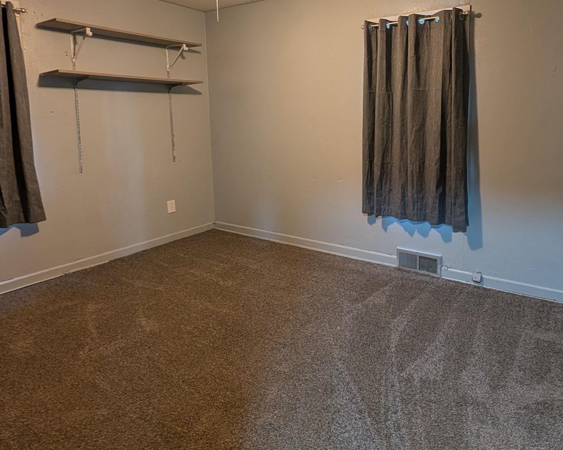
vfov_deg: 63.9
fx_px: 350
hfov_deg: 75.7
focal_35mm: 21
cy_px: 150
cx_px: 366
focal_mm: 2.02
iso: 152
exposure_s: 1/24
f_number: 1.7
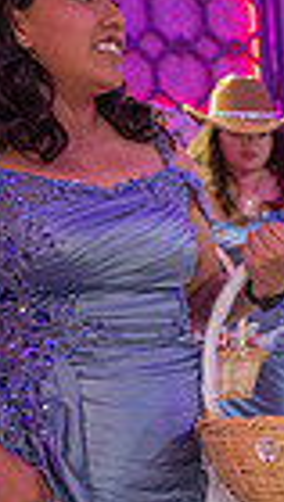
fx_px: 1389
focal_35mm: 104
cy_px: 511
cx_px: 615
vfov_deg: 19.9
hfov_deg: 10.5
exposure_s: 1/200
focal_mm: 24
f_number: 2.8
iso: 1250
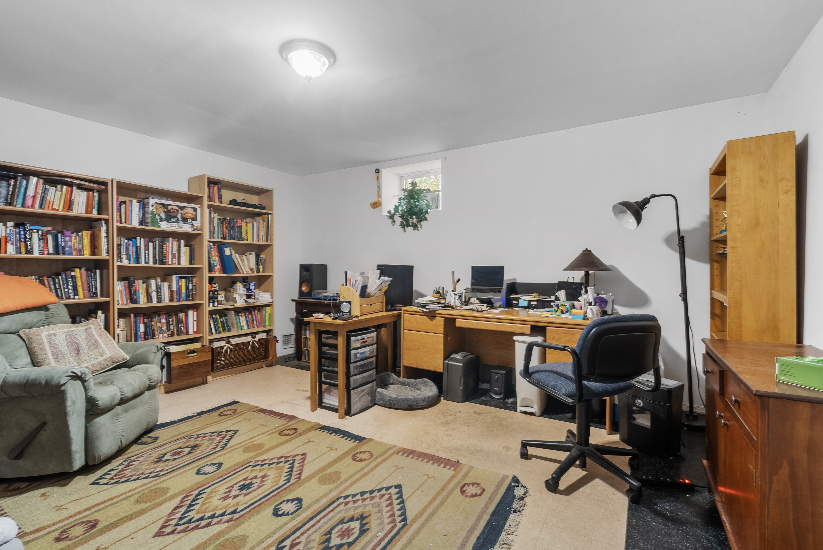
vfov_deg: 73.8
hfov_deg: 96.7
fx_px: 366
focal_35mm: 16
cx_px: 412
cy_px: 275
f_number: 8
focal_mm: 16
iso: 100
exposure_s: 8
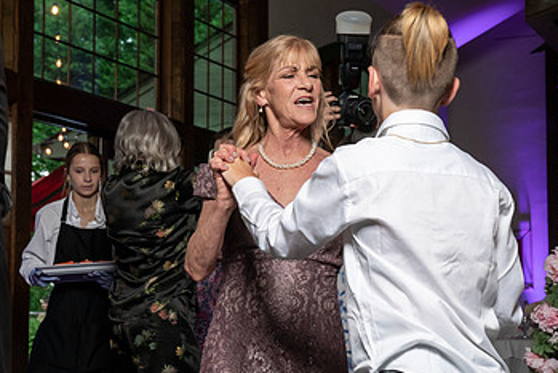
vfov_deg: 16.5
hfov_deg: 24.5
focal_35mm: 83
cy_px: 191
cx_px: 253
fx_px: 1287
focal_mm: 50
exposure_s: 1/200
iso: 2000
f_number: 5.6
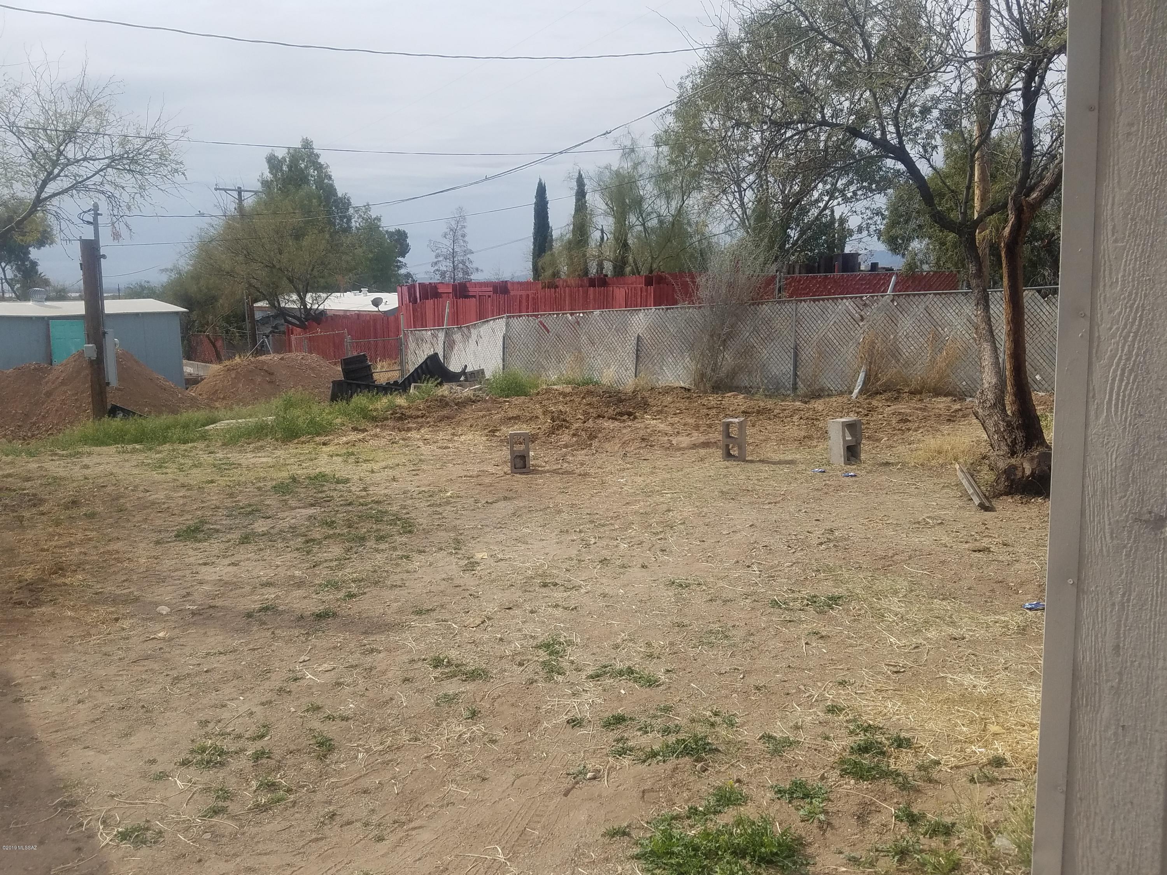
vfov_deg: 53.1
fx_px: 877
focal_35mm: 26
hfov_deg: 67.3
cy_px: 438
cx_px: 584
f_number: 1.7
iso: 50
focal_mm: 4.2
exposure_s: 1/3576
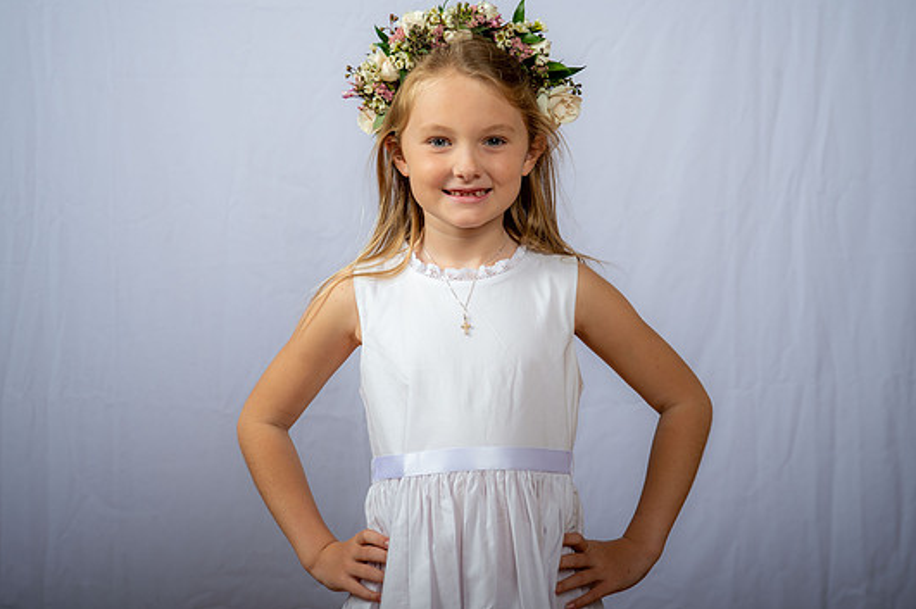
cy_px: 290
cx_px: 469
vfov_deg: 19.1
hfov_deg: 28.5
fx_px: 1805
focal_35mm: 71
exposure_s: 1/200
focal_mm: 65
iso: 250
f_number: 6.3
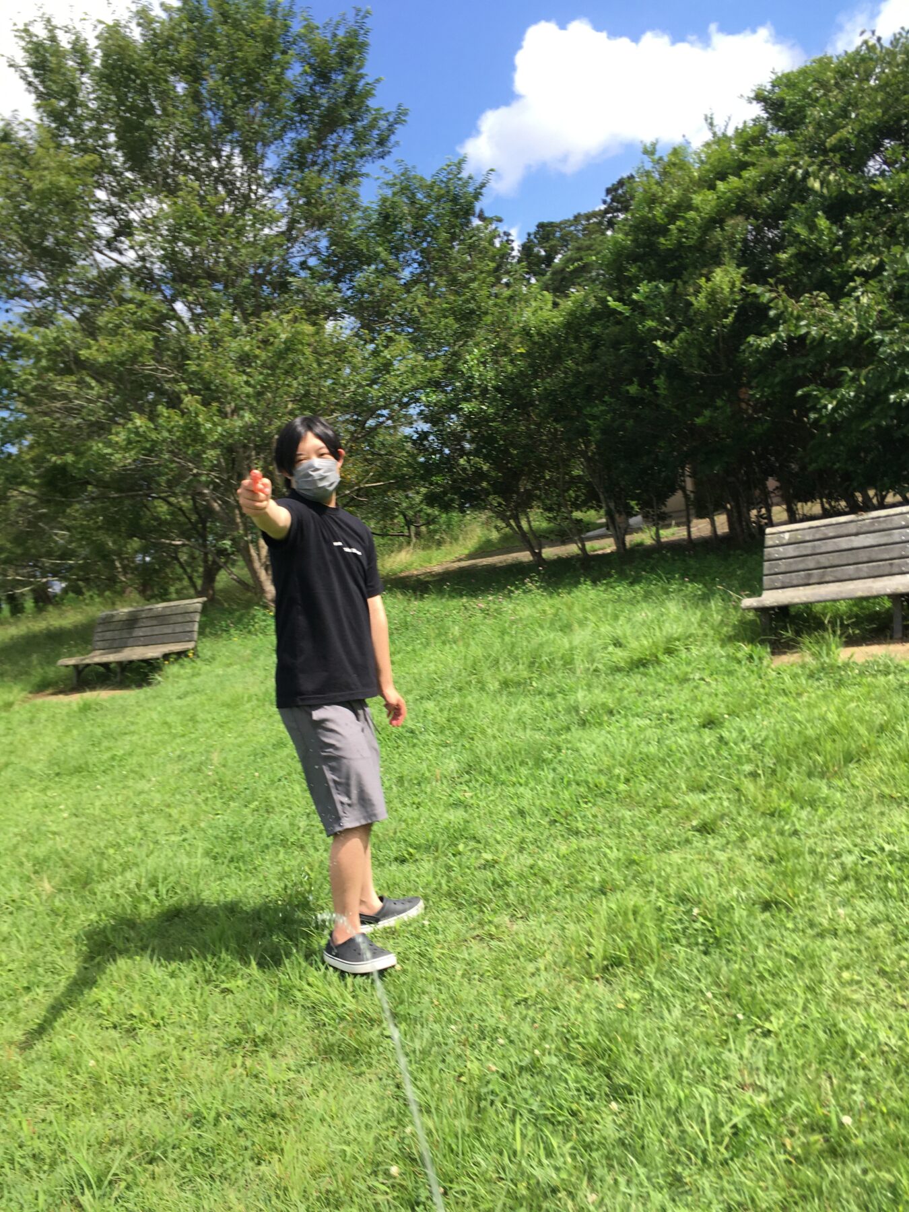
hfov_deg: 48.2
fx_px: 1015
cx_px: 454
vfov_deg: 61.7
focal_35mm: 29
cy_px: 606
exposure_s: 1/705
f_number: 2.2
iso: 25
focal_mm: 4.15
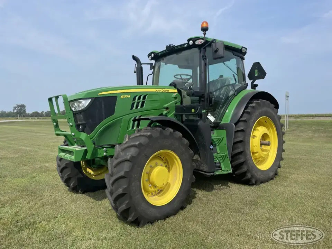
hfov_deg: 67.3
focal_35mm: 26
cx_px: 166
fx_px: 249
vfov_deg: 53.1
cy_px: 124
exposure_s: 1/3205
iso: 32
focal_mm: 4.2
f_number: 1.6
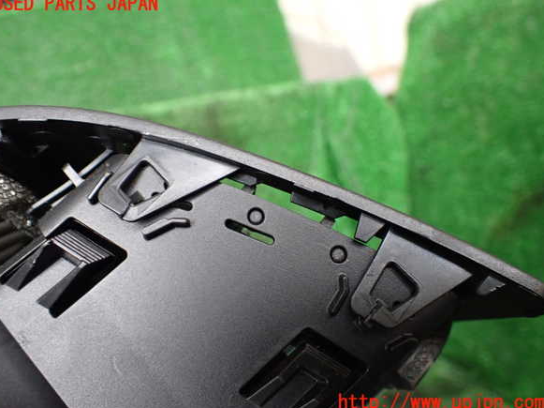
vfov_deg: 45.4
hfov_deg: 58.4
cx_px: 269
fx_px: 487
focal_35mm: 31
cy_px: 204
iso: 500
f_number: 2.3
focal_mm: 5.4
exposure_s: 1/125
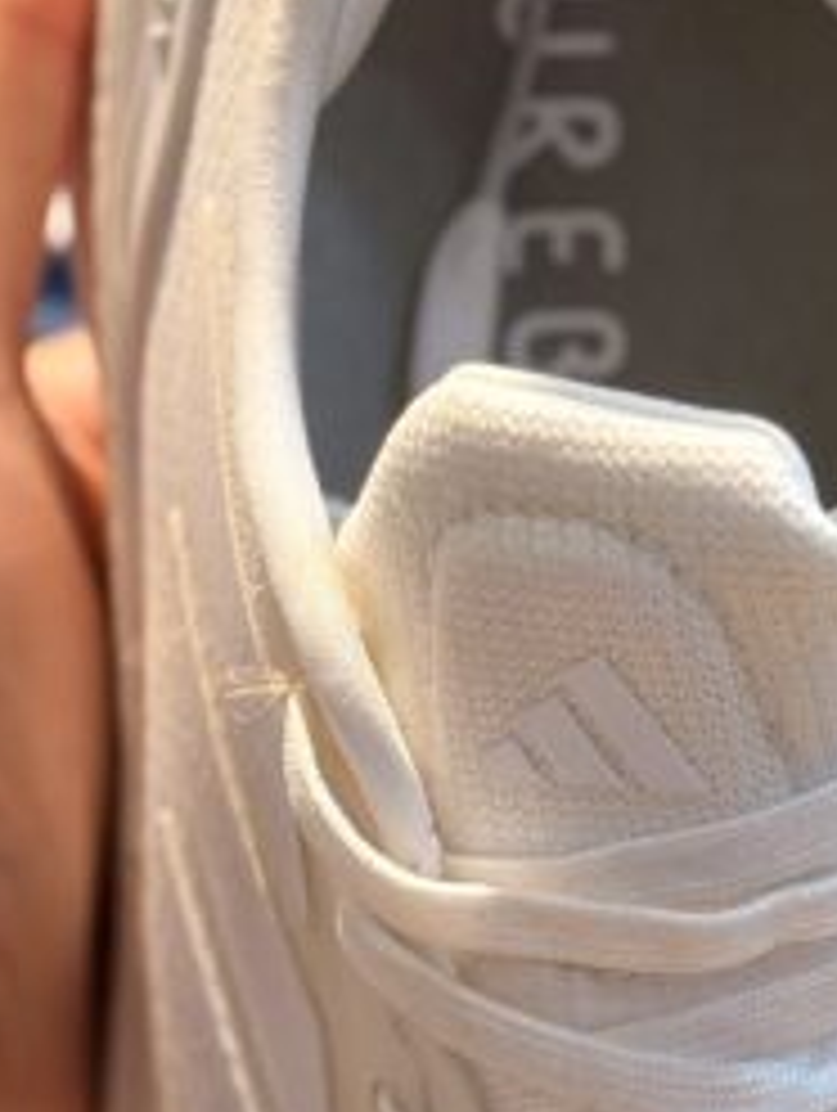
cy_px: 1105
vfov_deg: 10.8
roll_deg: +1.4
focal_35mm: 181
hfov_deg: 8.2
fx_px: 5820
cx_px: 585
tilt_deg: -11.7
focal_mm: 6.76
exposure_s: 1/100
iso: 64
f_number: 1.78
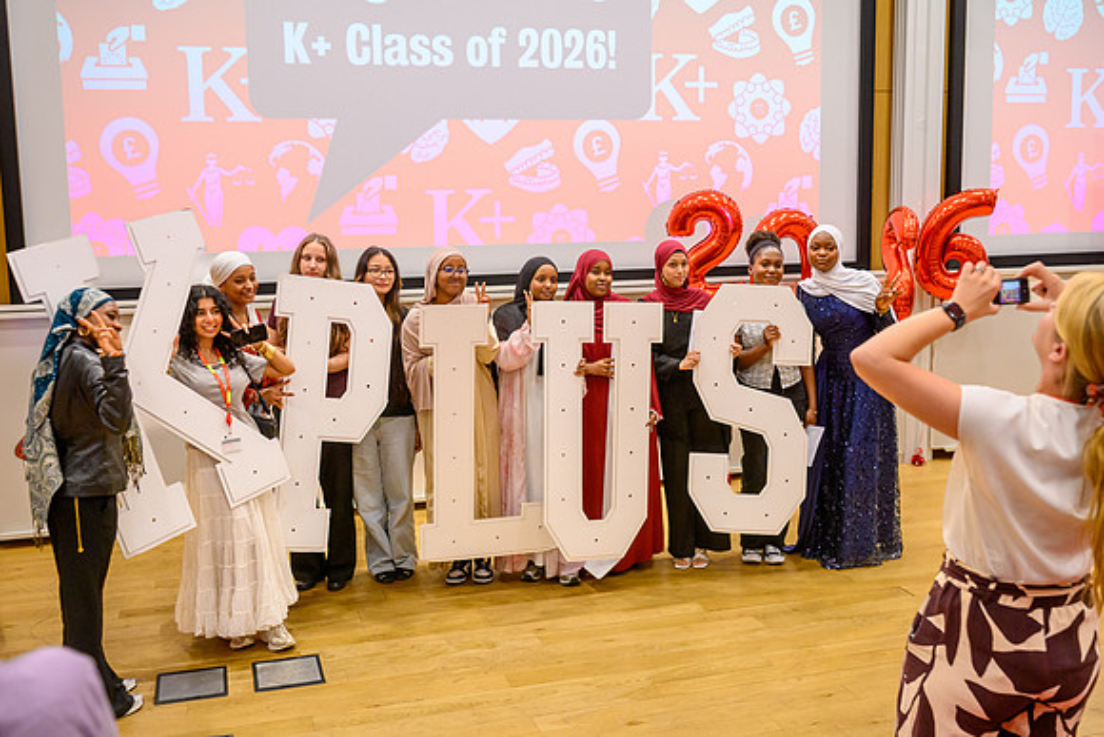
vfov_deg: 36.9
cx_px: 552
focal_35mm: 36
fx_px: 1104
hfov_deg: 53.1
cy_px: 368
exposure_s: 1/500
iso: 4500
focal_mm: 35
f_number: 2.8
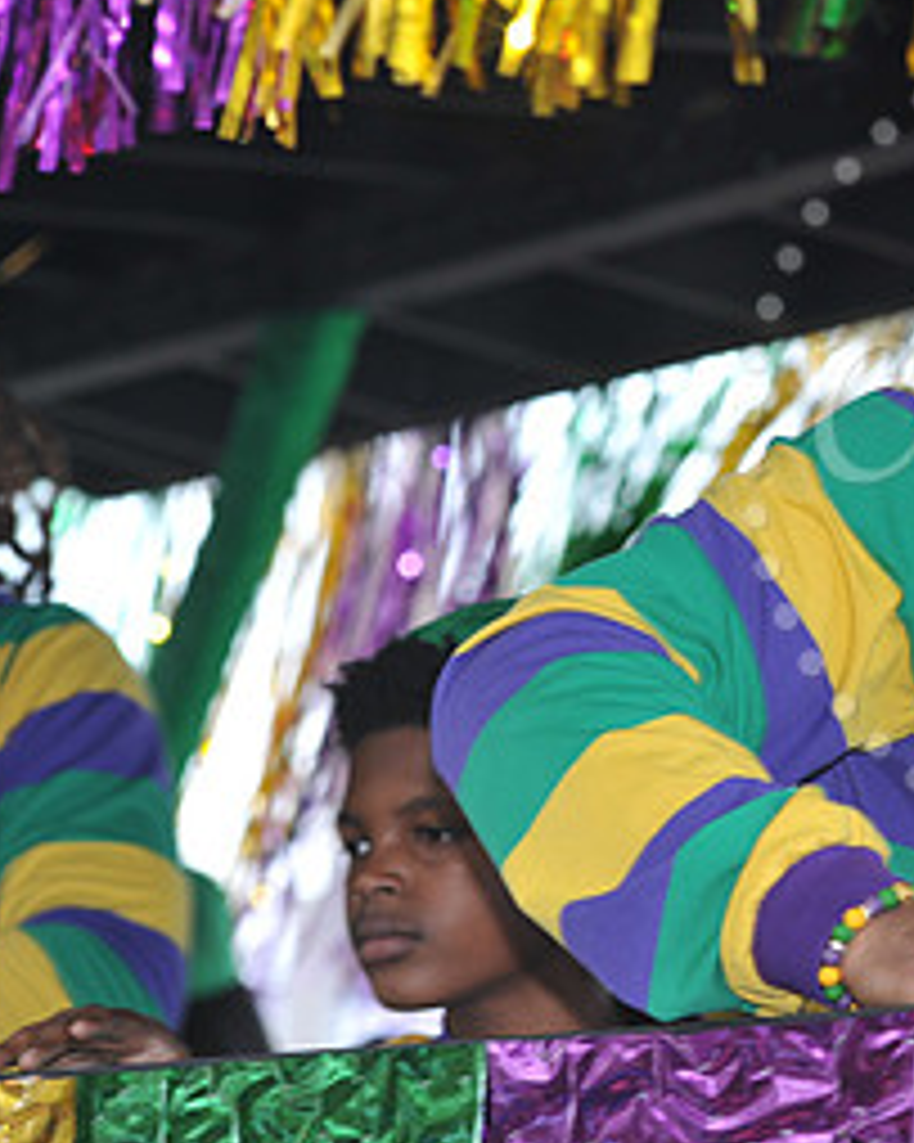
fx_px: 10522
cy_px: 436
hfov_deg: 5.0
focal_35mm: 311
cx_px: 1166
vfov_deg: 6.2
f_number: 6.3
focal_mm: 145
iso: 250
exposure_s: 1/80
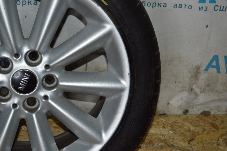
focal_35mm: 82
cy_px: 76
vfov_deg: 16.5
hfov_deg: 24.6
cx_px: 114
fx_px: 520
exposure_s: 1/60
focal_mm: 55
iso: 1250
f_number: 5.6
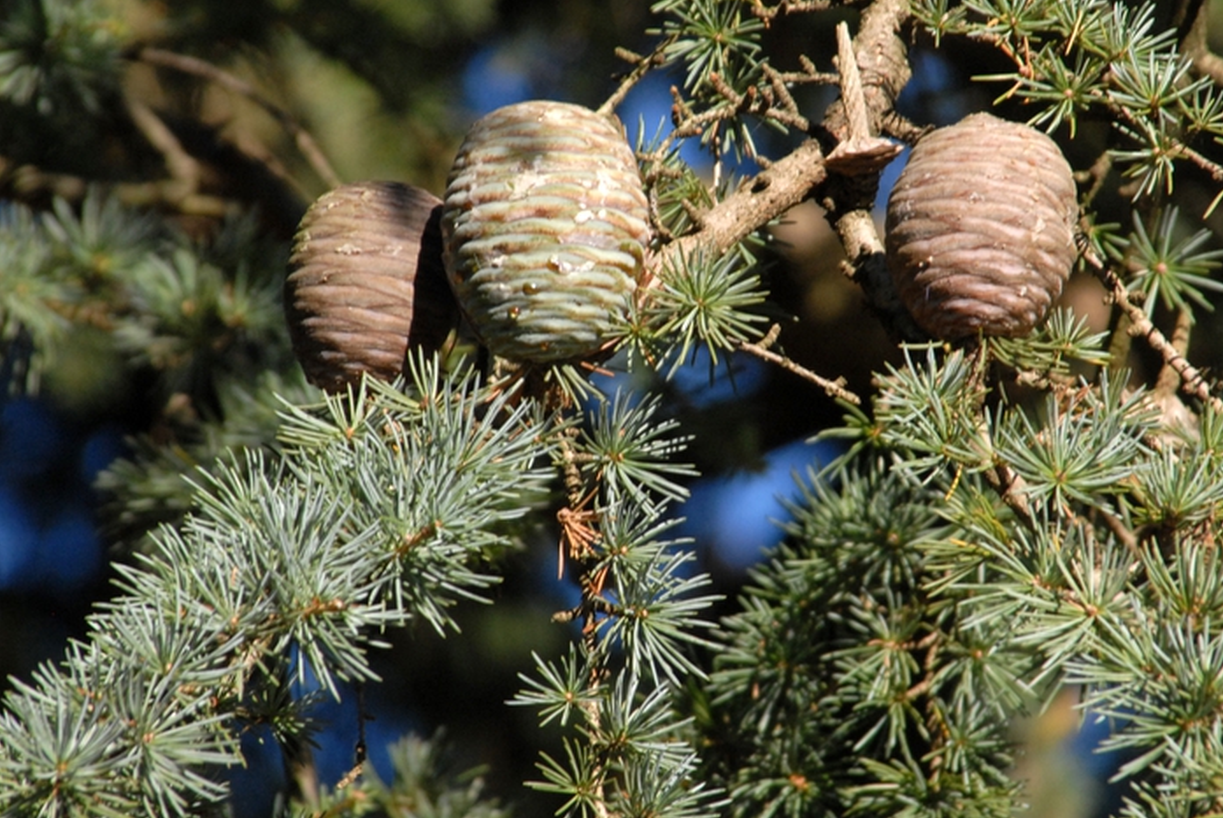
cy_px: 380
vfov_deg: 2.1
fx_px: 22474
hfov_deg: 3.1
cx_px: 667
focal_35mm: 661
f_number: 9
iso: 400
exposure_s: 1/320
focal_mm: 300
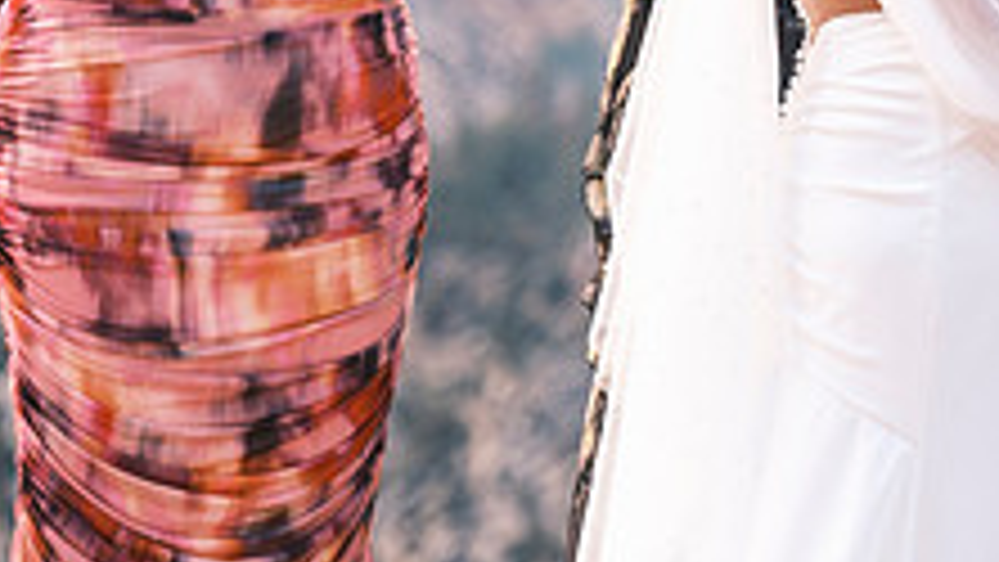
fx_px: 11102
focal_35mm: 419
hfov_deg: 5.1
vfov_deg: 2.9
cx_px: 1215
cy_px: -110
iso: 400
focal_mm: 102.2
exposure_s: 1/500
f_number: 2.8
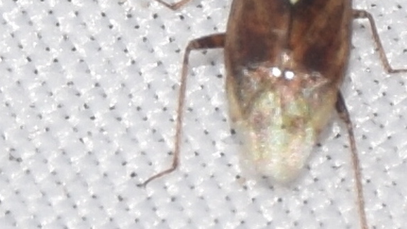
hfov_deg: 5.9
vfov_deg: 3.3
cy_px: 35
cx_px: 263
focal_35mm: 367
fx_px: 3960
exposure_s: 1/160
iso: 100
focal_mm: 140
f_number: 13
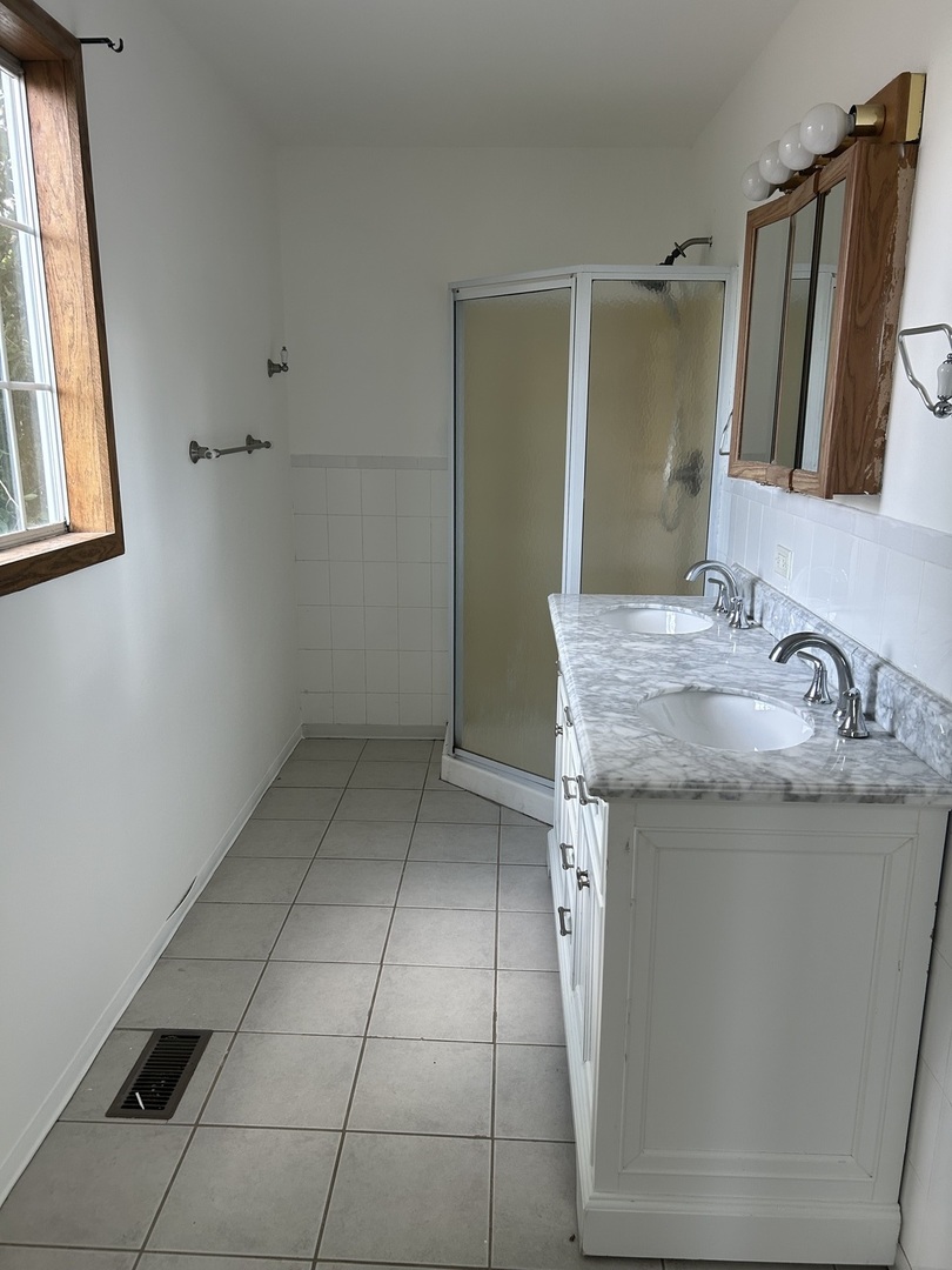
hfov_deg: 53.1
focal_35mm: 26
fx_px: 953
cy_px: 635
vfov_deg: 67.3
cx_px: 476
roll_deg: -0.9
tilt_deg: -13.7
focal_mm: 5.7
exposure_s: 1/121
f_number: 1.5
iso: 100
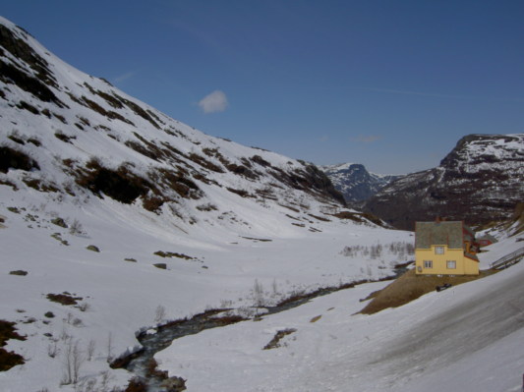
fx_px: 514
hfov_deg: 54.0
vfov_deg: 41.7
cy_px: 196
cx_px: 262
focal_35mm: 34
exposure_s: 1/2000
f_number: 4.7
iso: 50
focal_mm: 5.6
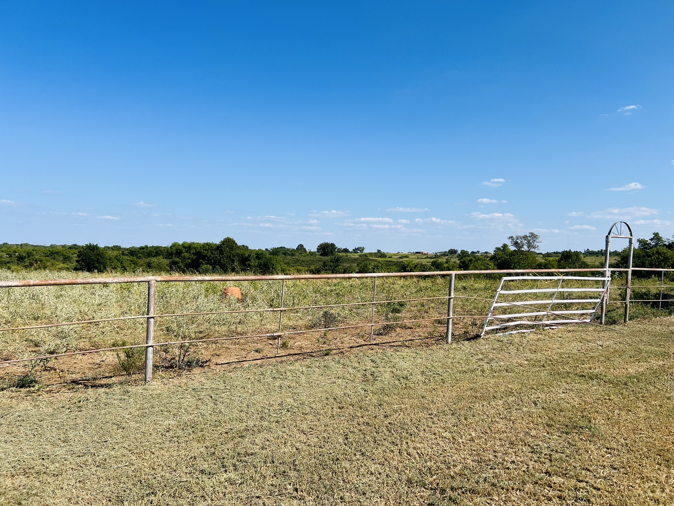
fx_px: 506
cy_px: 253
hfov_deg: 67.3
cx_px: 337
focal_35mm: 26
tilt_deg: -1.3
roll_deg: -0.8
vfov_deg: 53.1
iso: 50
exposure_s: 1/5587
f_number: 1.5
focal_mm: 5.7
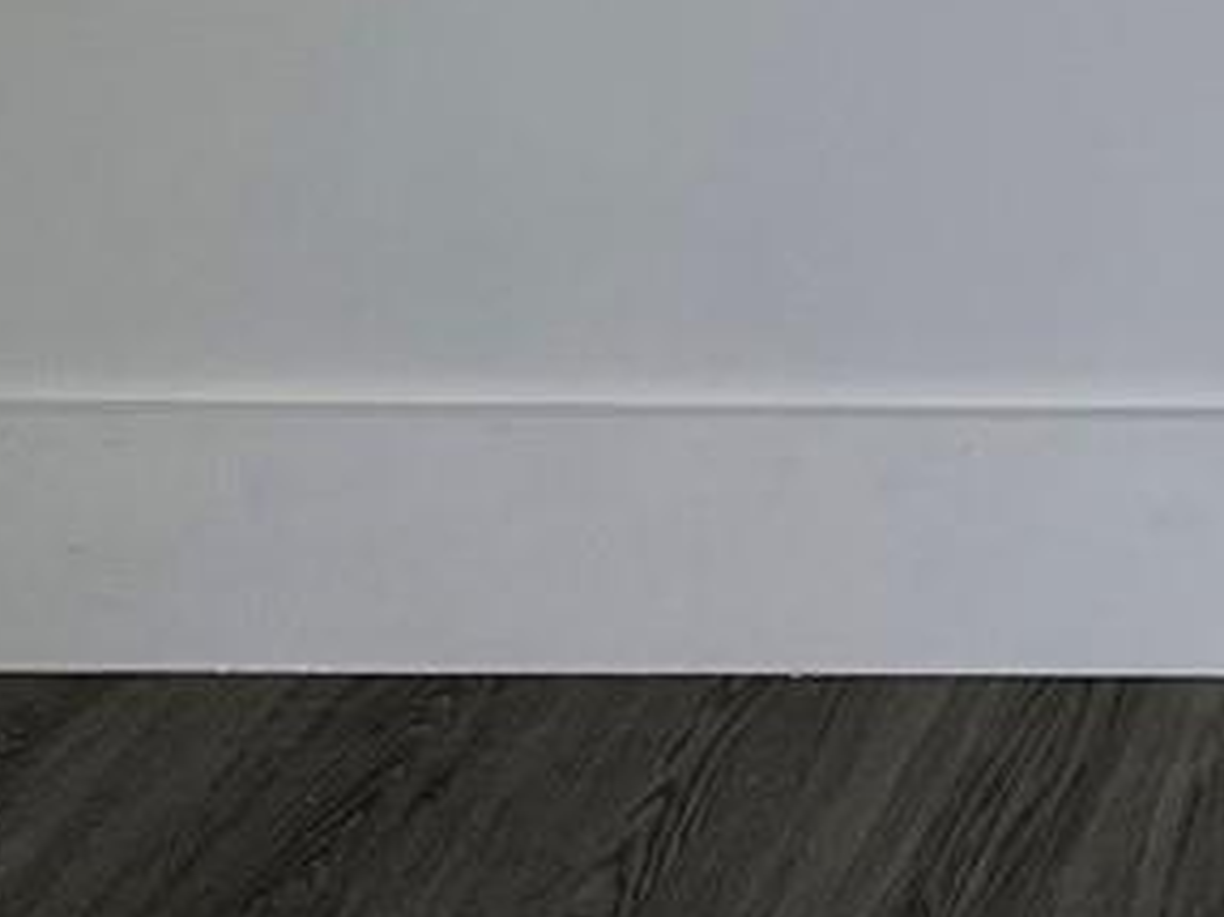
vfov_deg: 9.8
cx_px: 2457
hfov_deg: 12.8
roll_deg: -0.1
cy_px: -1284
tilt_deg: -9.3
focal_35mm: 134
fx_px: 4736
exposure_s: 1/331
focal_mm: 6.86
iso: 80
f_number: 1.78
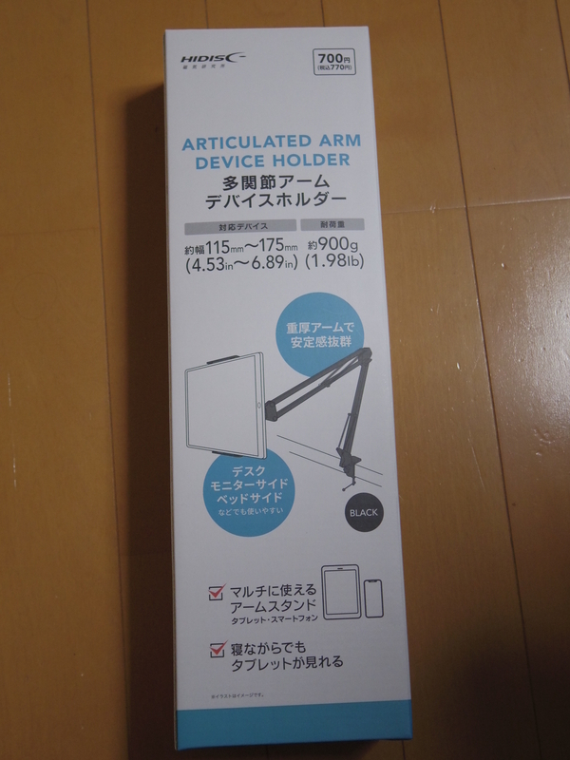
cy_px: 380
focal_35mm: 47
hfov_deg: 30.9
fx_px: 1032
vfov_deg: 40.4
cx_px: 285
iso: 400
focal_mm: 8.5
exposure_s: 1/60
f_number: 1.9
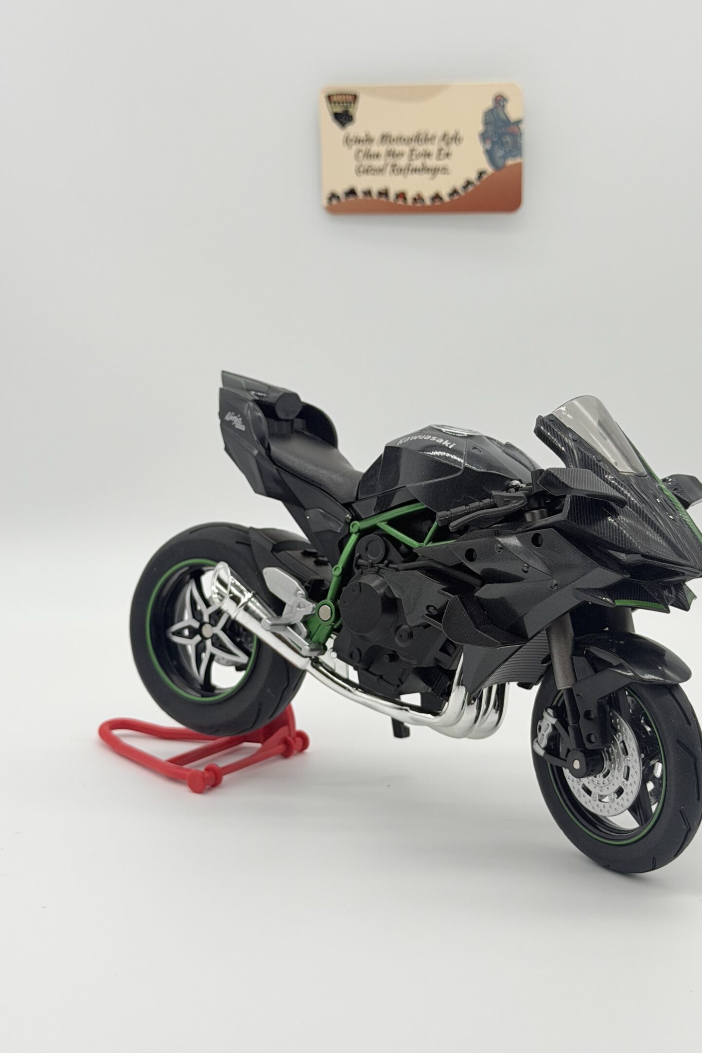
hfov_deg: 23.0
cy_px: 562
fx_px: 1726
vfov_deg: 33.9
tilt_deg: -12.4
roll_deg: -1.3
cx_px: 421
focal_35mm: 59
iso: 80
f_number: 1.78
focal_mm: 6.76
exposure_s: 1/810
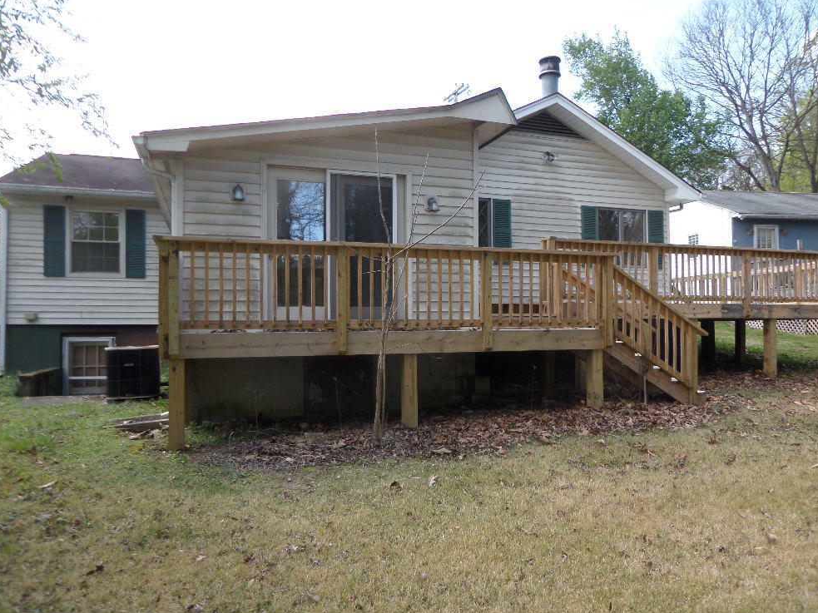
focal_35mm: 25
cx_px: 409
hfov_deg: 69.4
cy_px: 316
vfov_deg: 54.9
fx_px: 591
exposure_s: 1/180
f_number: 3.1
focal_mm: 4.3
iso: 80
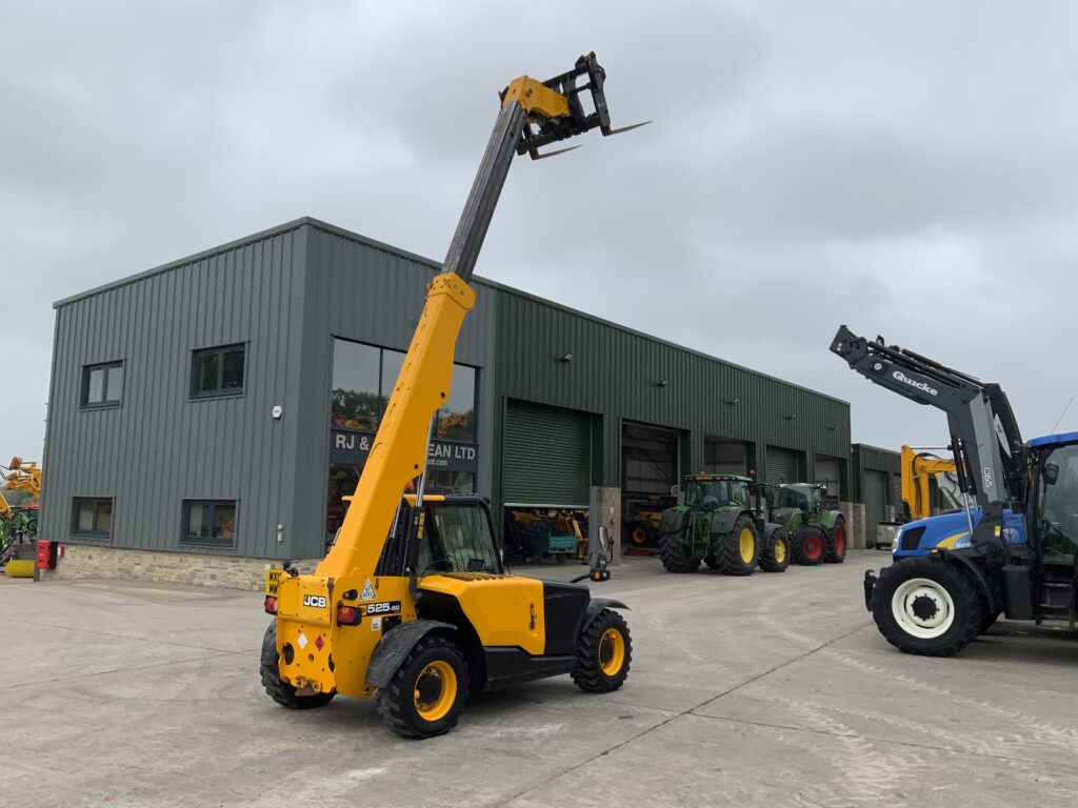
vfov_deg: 48.2
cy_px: 404
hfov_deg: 61.7
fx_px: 903
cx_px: 539
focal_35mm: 29
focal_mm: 3
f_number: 1.8
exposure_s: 1/691
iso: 16
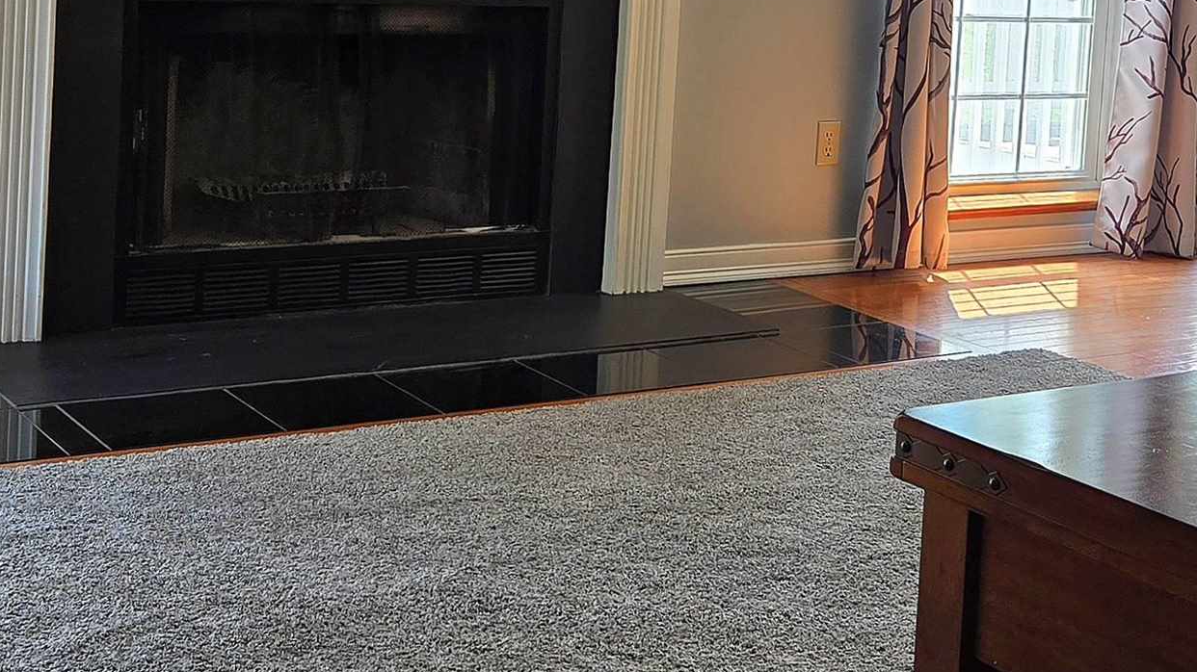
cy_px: 77
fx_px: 1967
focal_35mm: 62
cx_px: 750
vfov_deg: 19.1
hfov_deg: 33.7
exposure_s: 1/120
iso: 64
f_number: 1.8
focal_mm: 5.4
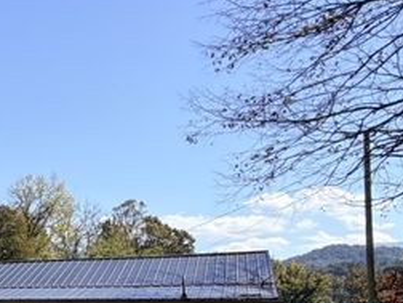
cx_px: -272
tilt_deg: +3.4
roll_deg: -0.6
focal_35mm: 57
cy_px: 276
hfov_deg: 23.2
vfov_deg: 24.9
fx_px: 664
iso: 25
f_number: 2.2
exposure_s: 1/770
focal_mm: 2.22
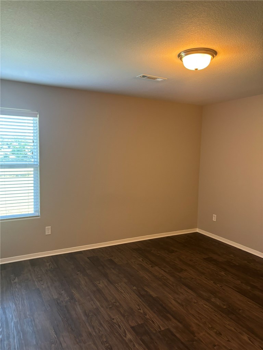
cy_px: 175
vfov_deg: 67.3
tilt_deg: -3.7
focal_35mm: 26
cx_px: 132
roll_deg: -1.1
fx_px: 263
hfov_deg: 53.1
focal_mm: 5.96
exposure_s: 1/60
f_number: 1.6
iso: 200
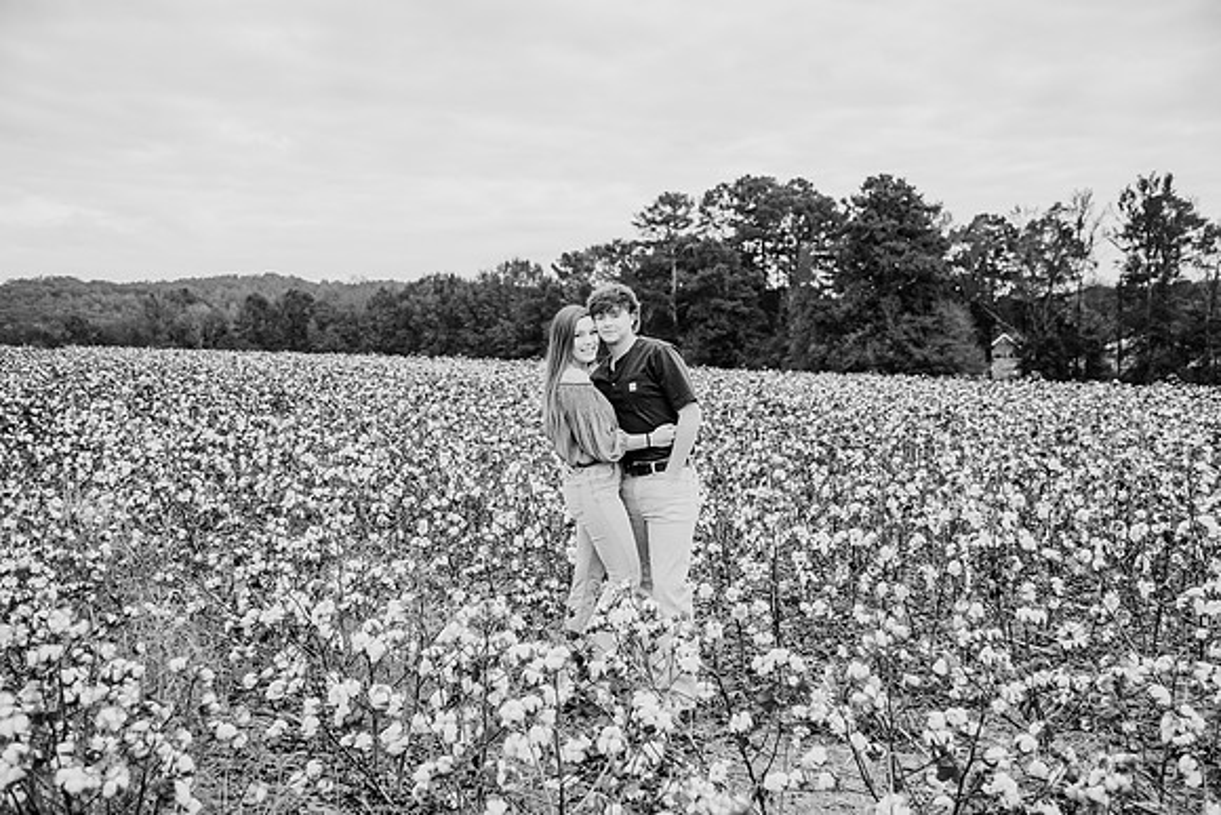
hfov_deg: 44.5
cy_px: 408
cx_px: 610
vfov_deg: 30.5
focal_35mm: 44
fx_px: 1493
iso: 400
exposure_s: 1/640
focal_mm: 44
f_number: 4
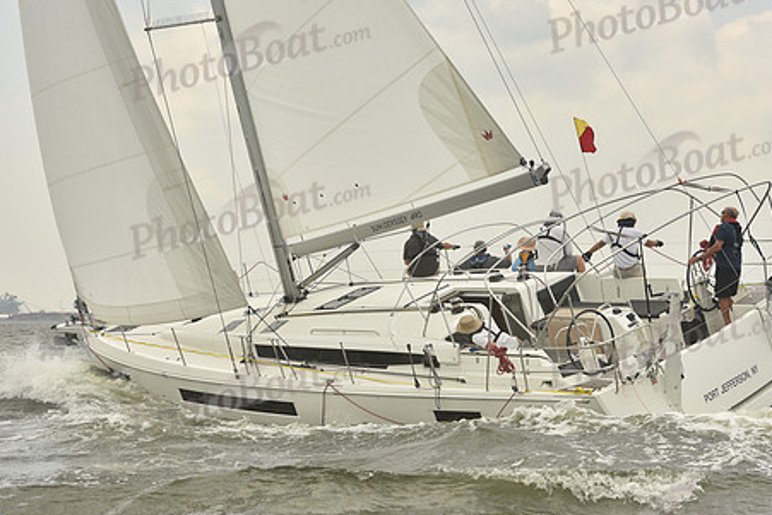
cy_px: 280
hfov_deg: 22.6
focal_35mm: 90
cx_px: 460
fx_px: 1931
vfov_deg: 15.2
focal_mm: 70
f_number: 7.1
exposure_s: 1/800
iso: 250
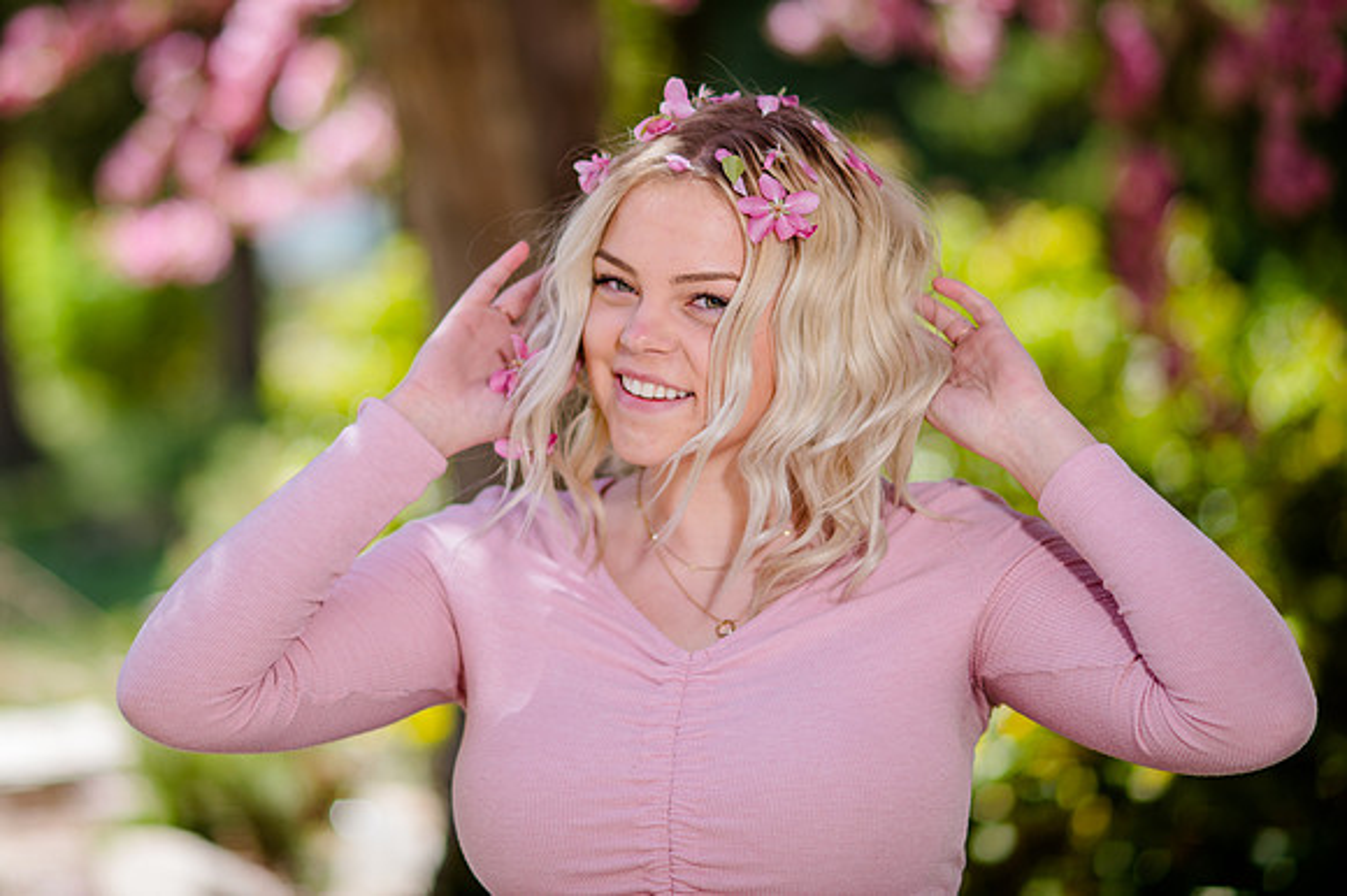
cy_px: 366
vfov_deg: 11.0
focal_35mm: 124
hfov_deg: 16.5
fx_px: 4643
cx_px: 551
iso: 125
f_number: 2
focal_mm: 105
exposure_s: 1/800
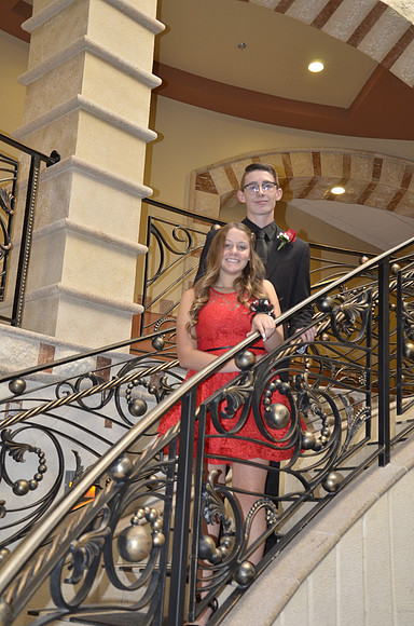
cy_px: 313
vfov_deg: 45.0
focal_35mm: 44
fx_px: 754
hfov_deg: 30.7
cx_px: 207
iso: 800
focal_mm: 29
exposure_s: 1/30
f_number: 3.8
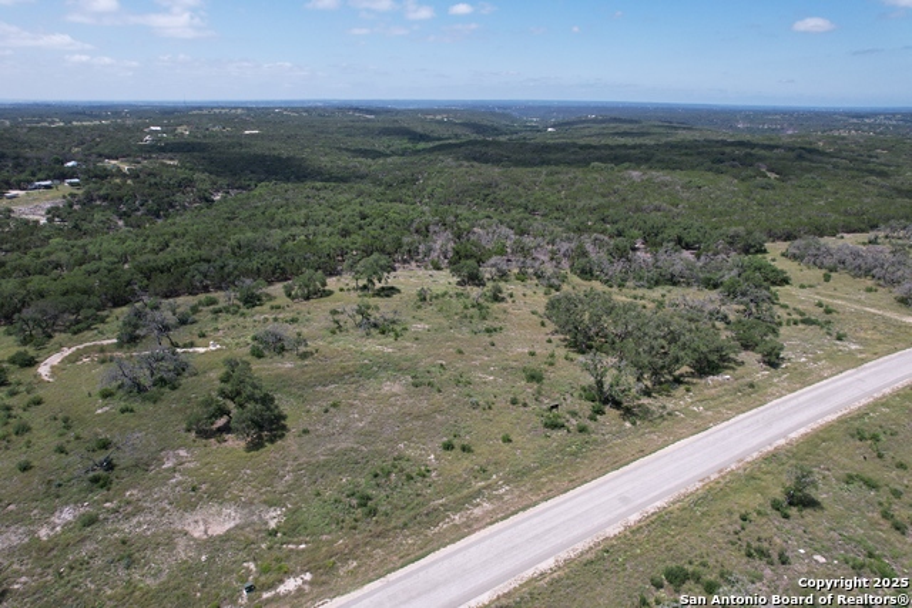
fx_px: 557
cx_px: 456
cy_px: 304
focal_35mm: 22
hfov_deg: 78.6
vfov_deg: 57.3
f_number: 2.8
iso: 110
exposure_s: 1/1600
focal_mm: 8.38
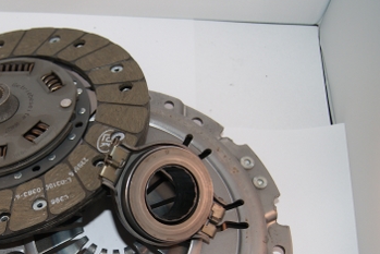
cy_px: 228
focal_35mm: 55
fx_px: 581
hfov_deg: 35.2
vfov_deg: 24.0
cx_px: 79
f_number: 4
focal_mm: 20
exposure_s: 1/160
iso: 250
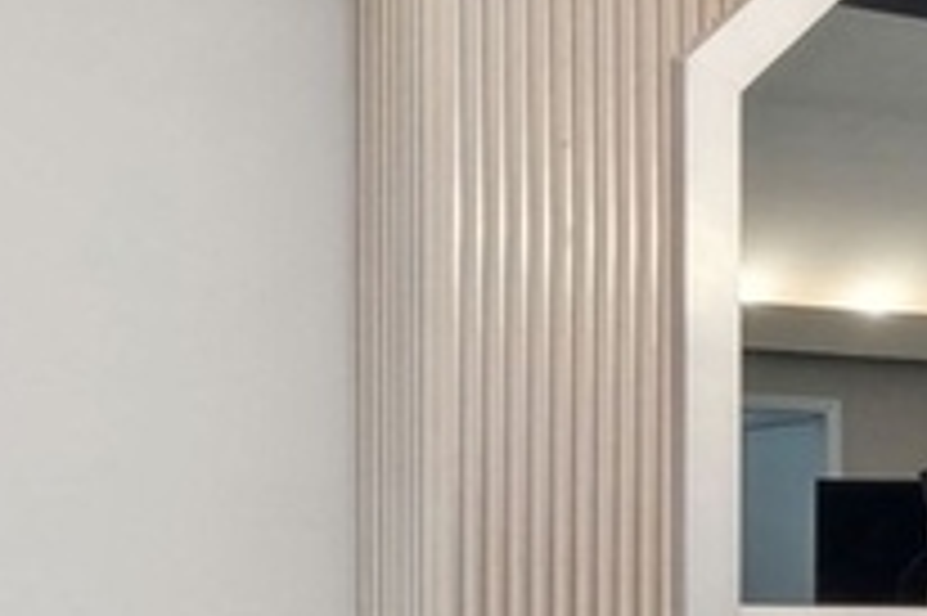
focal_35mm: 118
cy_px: 634
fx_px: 3036
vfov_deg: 11.5
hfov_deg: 14.7
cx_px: 1782
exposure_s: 1/2
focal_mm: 10
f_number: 9
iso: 200
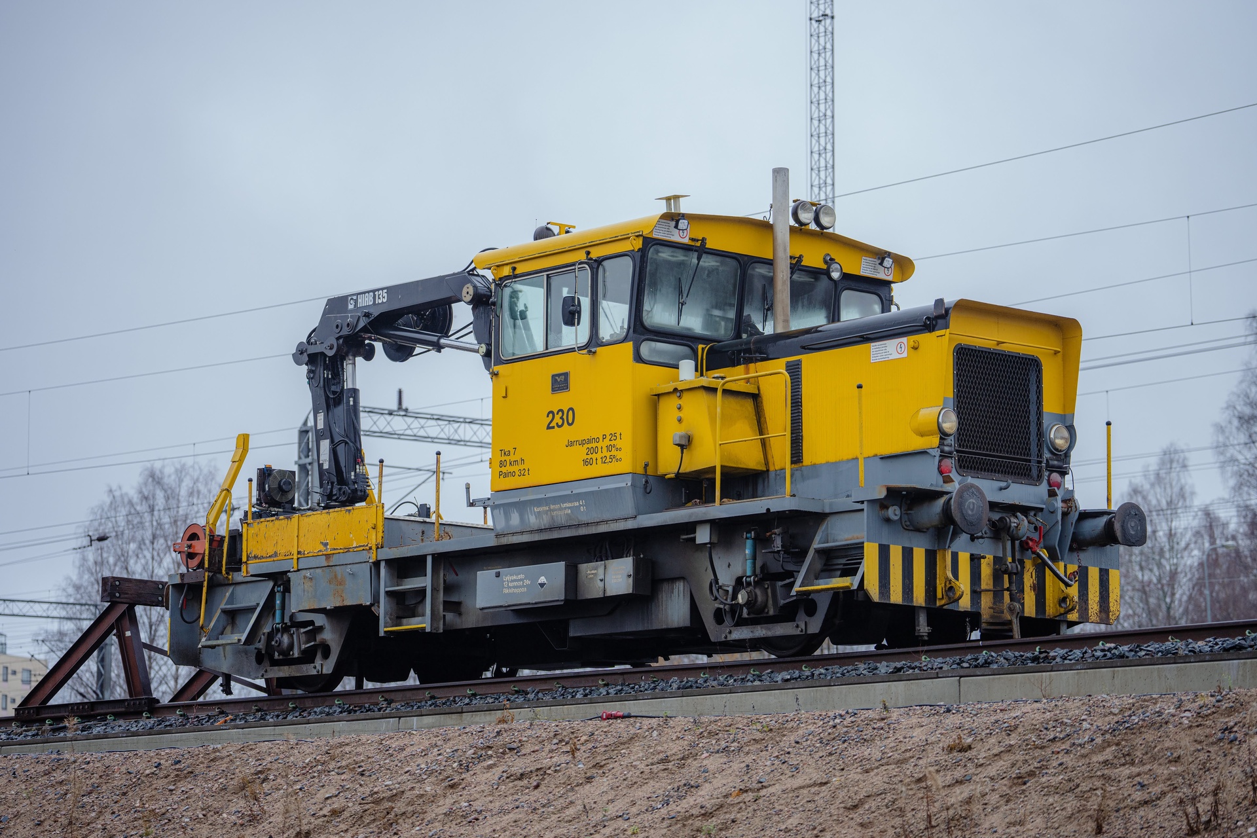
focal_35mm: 98
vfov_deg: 14.0
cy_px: 419
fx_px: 3422
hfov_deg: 20.8
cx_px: 628
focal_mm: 98
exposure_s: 1/250
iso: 400
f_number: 2.8
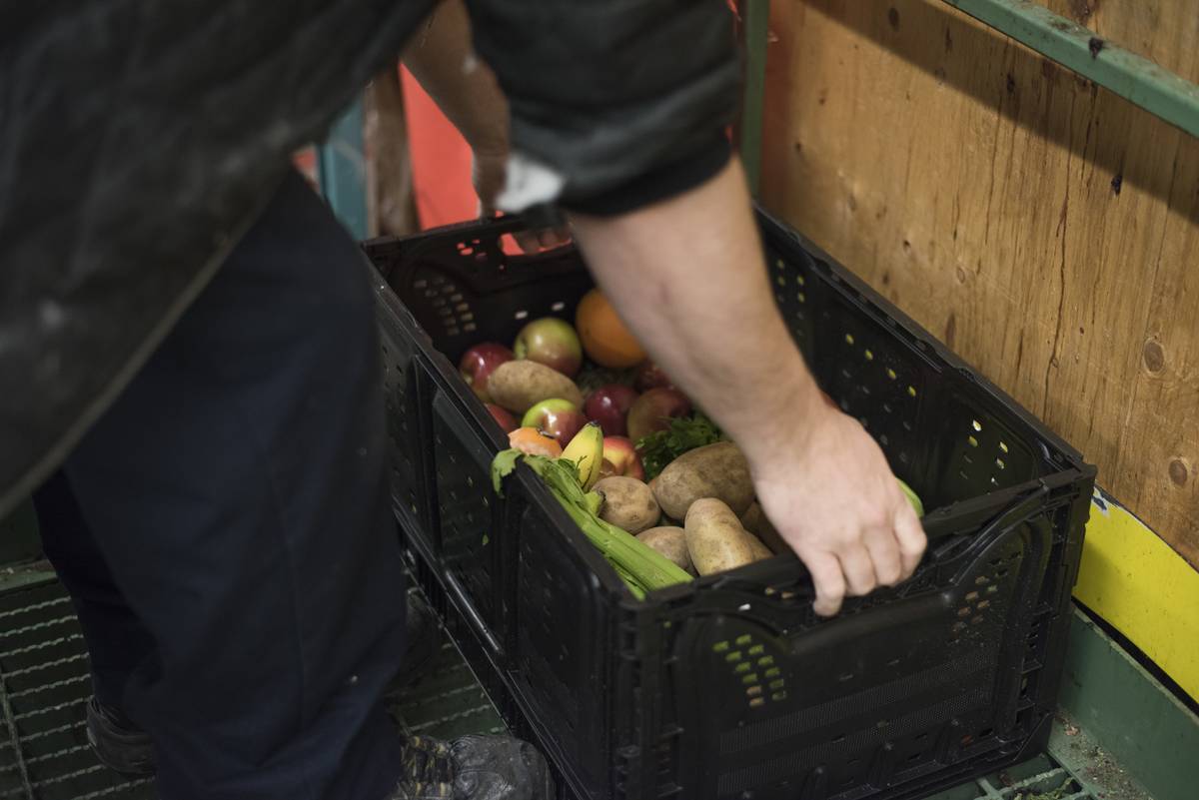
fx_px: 1666
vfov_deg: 27.0
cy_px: 400
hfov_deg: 39.6
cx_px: 600
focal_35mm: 50
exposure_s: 1/100
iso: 1000
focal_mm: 50
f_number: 2.2
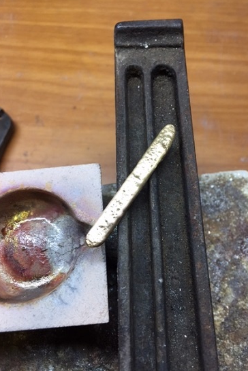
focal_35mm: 31
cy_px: 189
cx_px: 135
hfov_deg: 42.3
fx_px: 320
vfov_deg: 60.3
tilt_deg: -68.4
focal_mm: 4.15
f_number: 2.2
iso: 40
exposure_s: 1/100
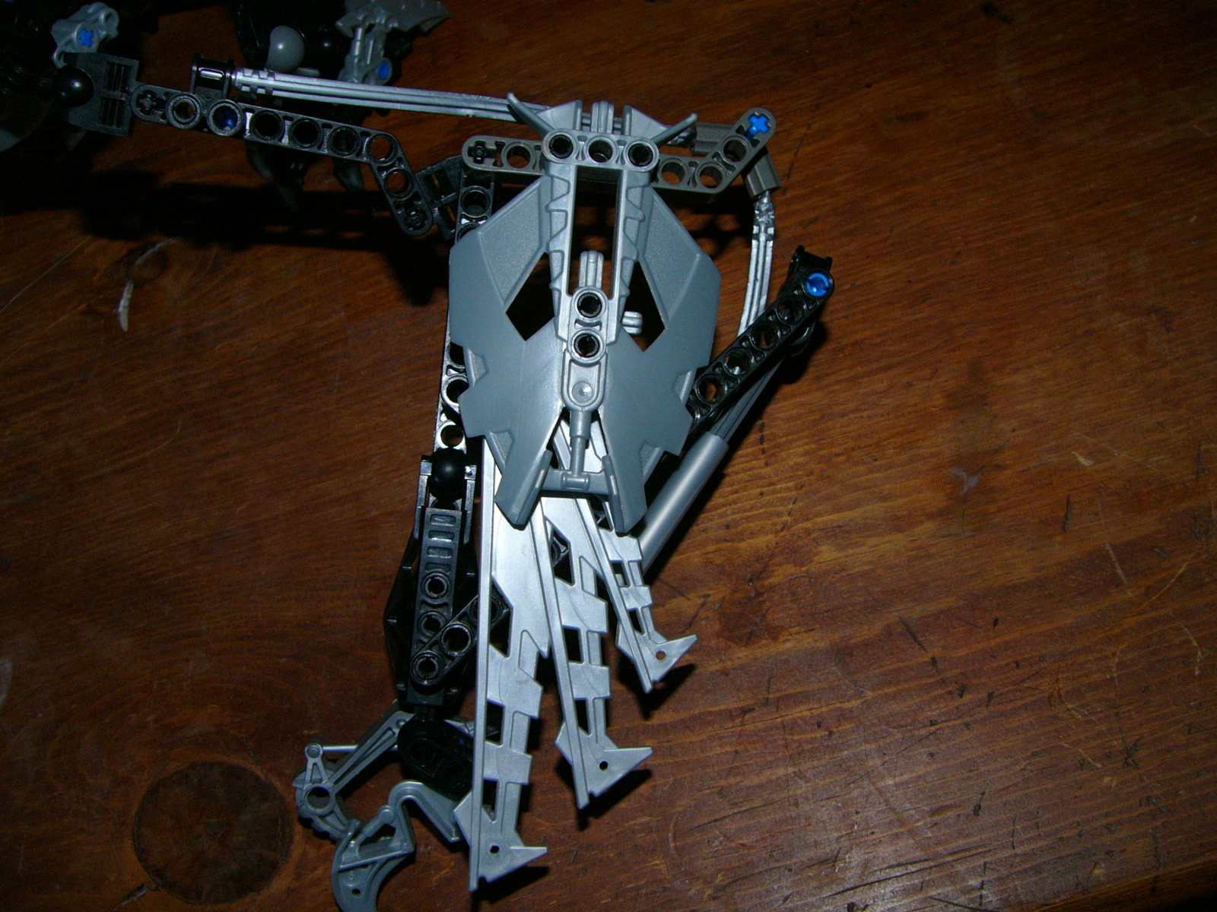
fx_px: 1266
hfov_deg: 51.4
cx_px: 608
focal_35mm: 36
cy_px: 456
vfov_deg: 39.7
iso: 100
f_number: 2.8
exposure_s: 1/60
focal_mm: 6
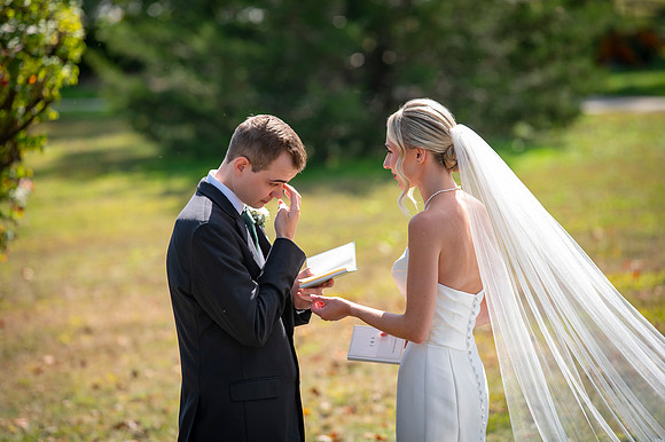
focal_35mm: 212
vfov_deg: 6.5
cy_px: 221
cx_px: 332
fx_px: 3913
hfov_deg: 9.7
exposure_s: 1/250
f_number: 4
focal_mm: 200
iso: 50
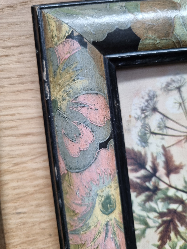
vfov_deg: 67.3
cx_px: 94
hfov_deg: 53.1
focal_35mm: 26
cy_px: 124
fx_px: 187
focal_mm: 5.4
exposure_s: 1/50
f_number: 1.8
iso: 250
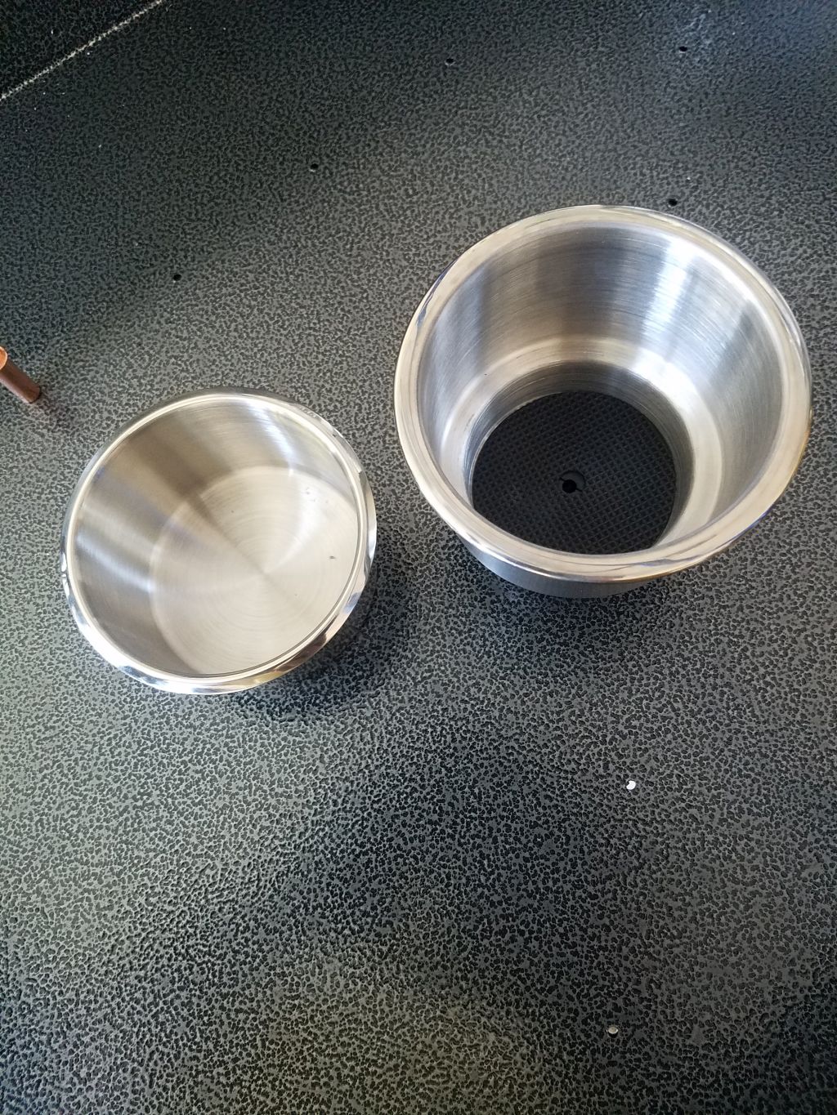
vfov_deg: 67.3
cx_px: 418
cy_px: 558
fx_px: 838
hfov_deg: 53.1
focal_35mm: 26
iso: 250
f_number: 1.7
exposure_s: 1/24
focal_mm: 4.2
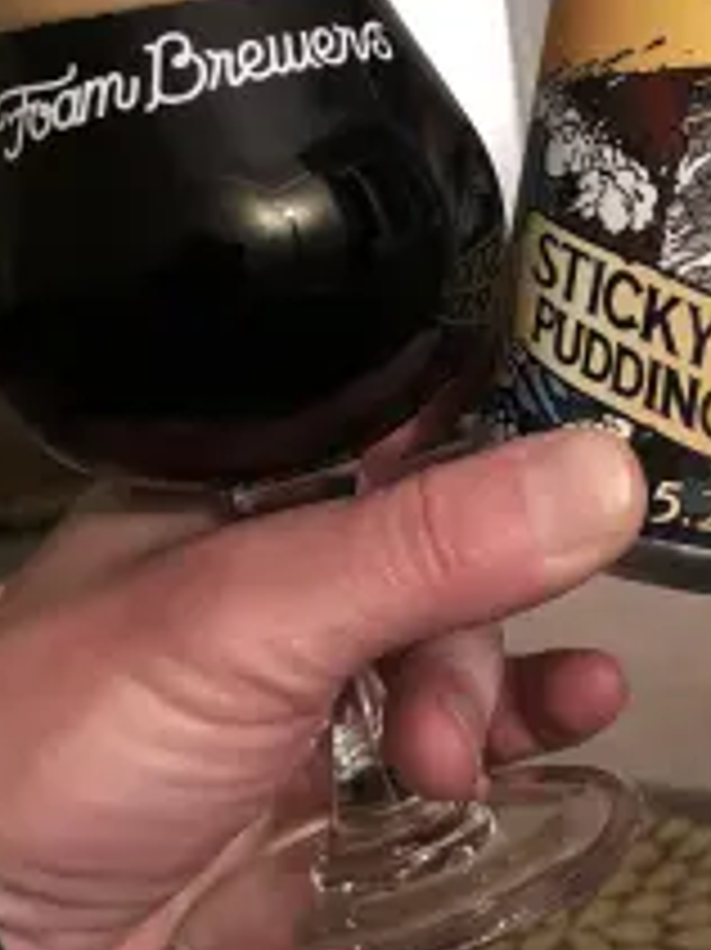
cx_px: 464
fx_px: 1453
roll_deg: +8.0
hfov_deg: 27.4
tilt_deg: -11.5
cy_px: 297
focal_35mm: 53
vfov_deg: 35.7
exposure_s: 1/4
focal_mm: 3.99
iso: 125
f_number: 1.8
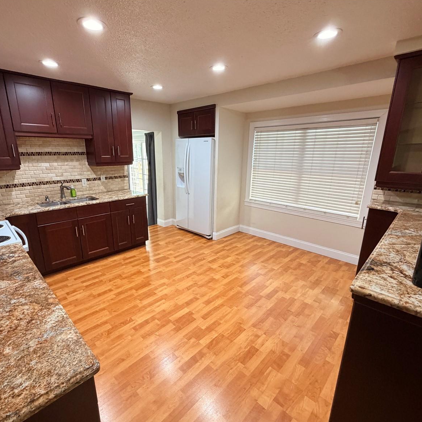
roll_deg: -0.1
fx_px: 234
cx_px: 194
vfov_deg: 84.0
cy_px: 214
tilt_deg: -14.4
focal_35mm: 17
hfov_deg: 83.8
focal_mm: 2.22
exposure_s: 1/60
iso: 320
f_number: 2.2
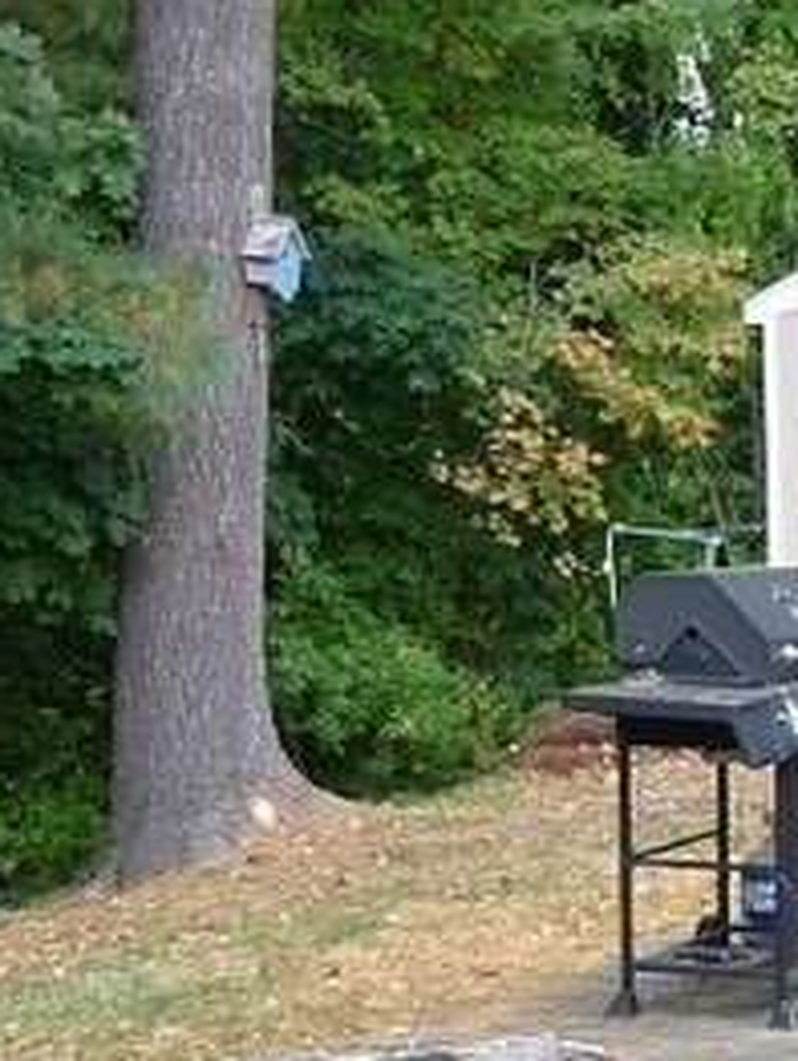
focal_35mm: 82
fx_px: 2516
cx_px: 863
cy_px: 1227
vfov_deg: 22.2
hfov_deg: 17.5
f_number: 3.3
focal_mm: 4.7
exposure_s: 1/80
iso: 100
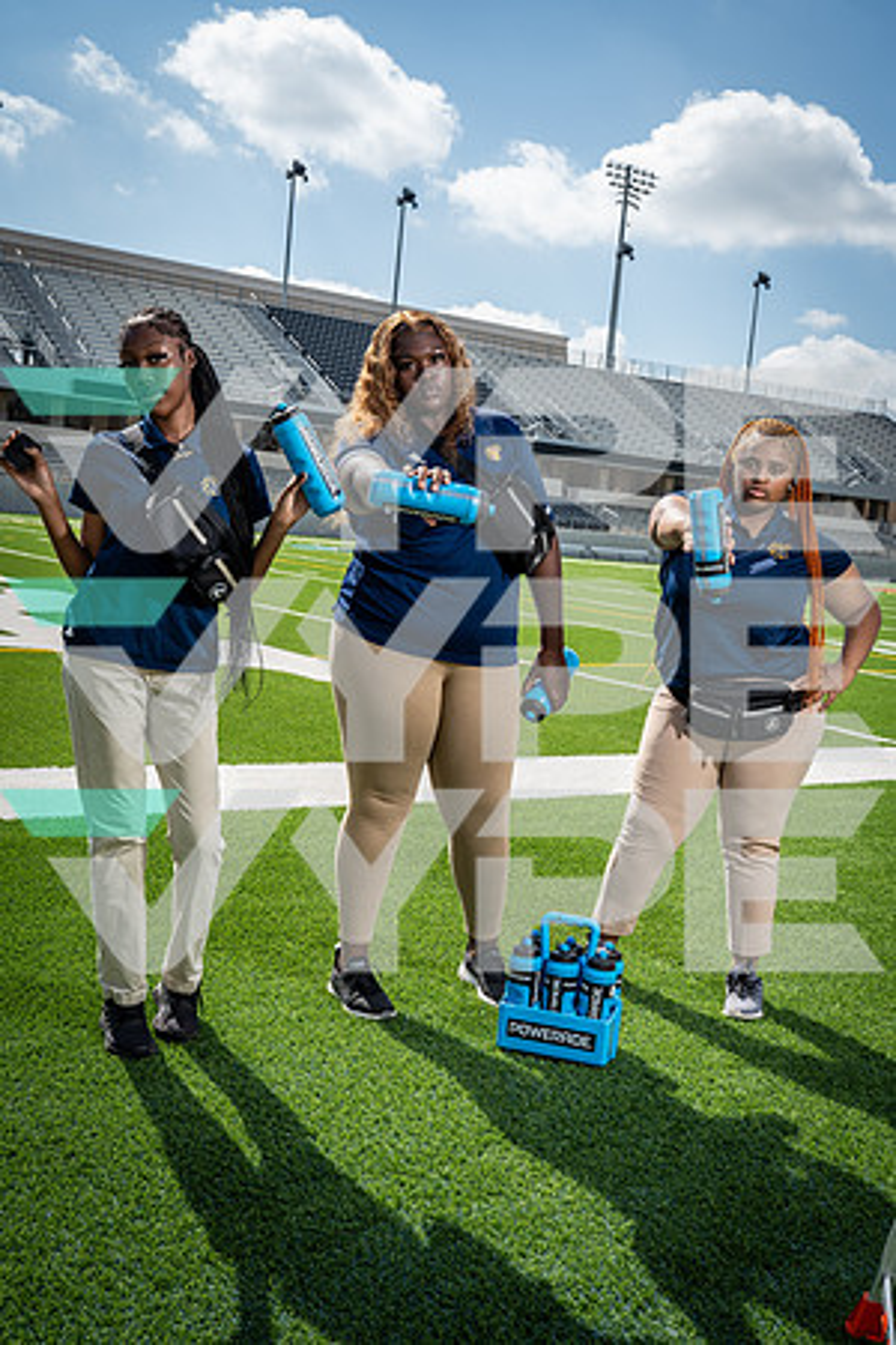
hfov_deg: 35.1
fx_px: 1419
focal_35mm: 38
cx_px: 448
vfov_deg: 50.7
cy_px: 672
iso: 125
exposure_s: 1/250
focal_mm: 38
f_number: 8
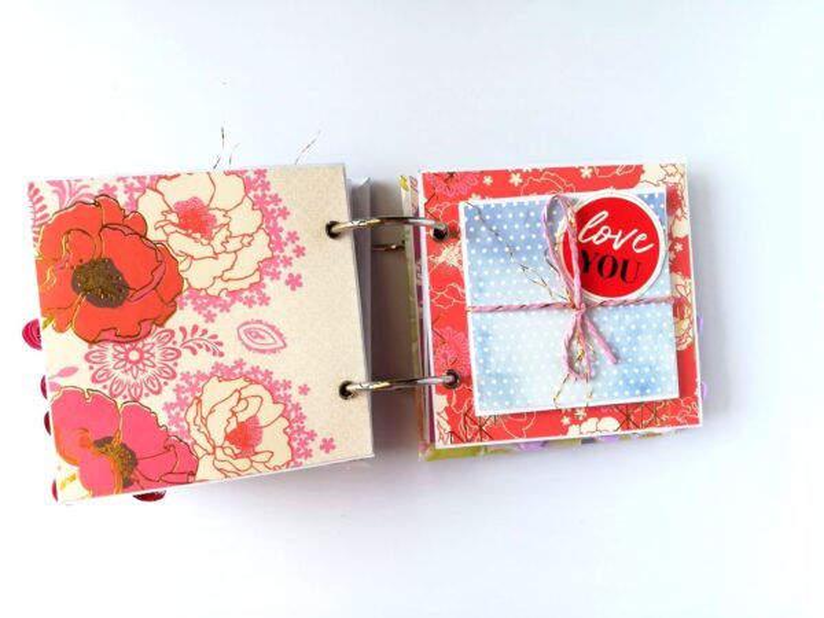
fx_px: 619
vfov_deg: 53.1
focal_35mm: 26
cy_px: 309
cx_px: 412
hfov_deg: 67.3
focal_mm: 3.83
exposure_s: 1/60
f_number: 2.2
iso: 64
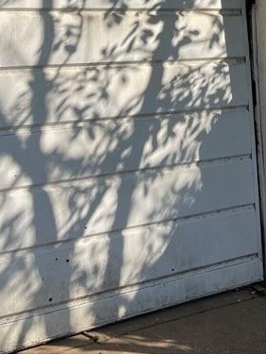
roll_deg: +0.6
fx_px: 697
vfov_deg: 27.1
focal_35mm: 68
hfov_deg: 21.4
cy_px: 8
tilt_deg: +1.7
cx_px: 62
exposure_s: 1/1420
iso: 32
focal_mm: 5.1
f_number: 1.6
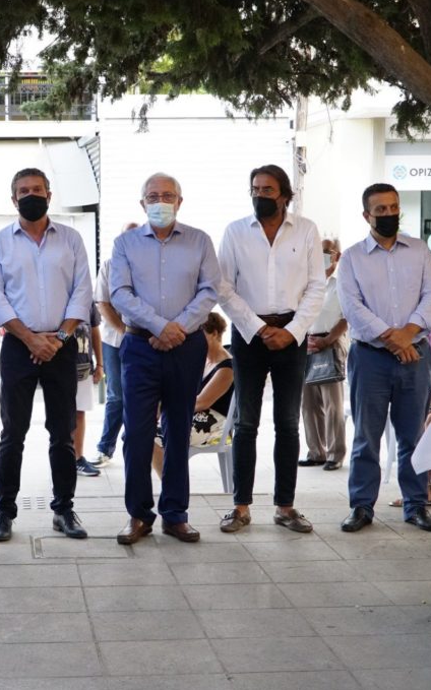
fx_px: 1128
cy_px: 344
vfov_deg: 34.0
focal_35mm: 60
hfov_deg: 21.2
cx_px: 54
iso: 1600
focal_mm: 26
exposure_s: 1/80
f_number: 4.5
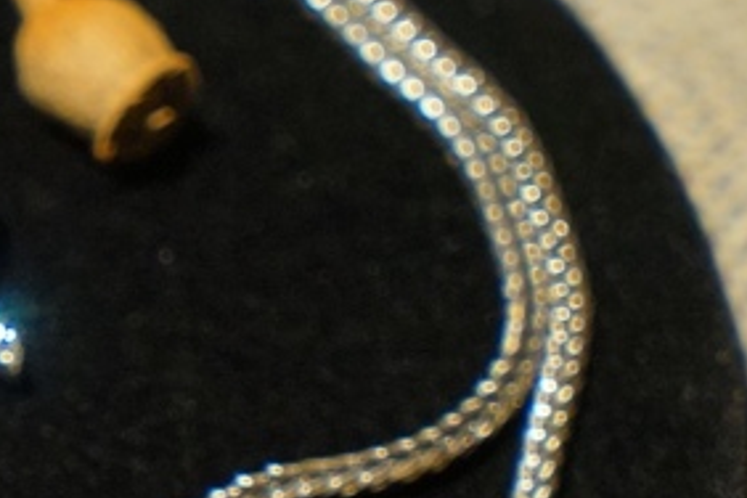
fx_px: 5083
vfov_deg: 5.6
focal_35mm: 245
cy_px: 502
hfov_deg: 8.2
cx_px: -426
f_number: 5
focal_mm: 69
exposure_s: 1/250
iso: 1000
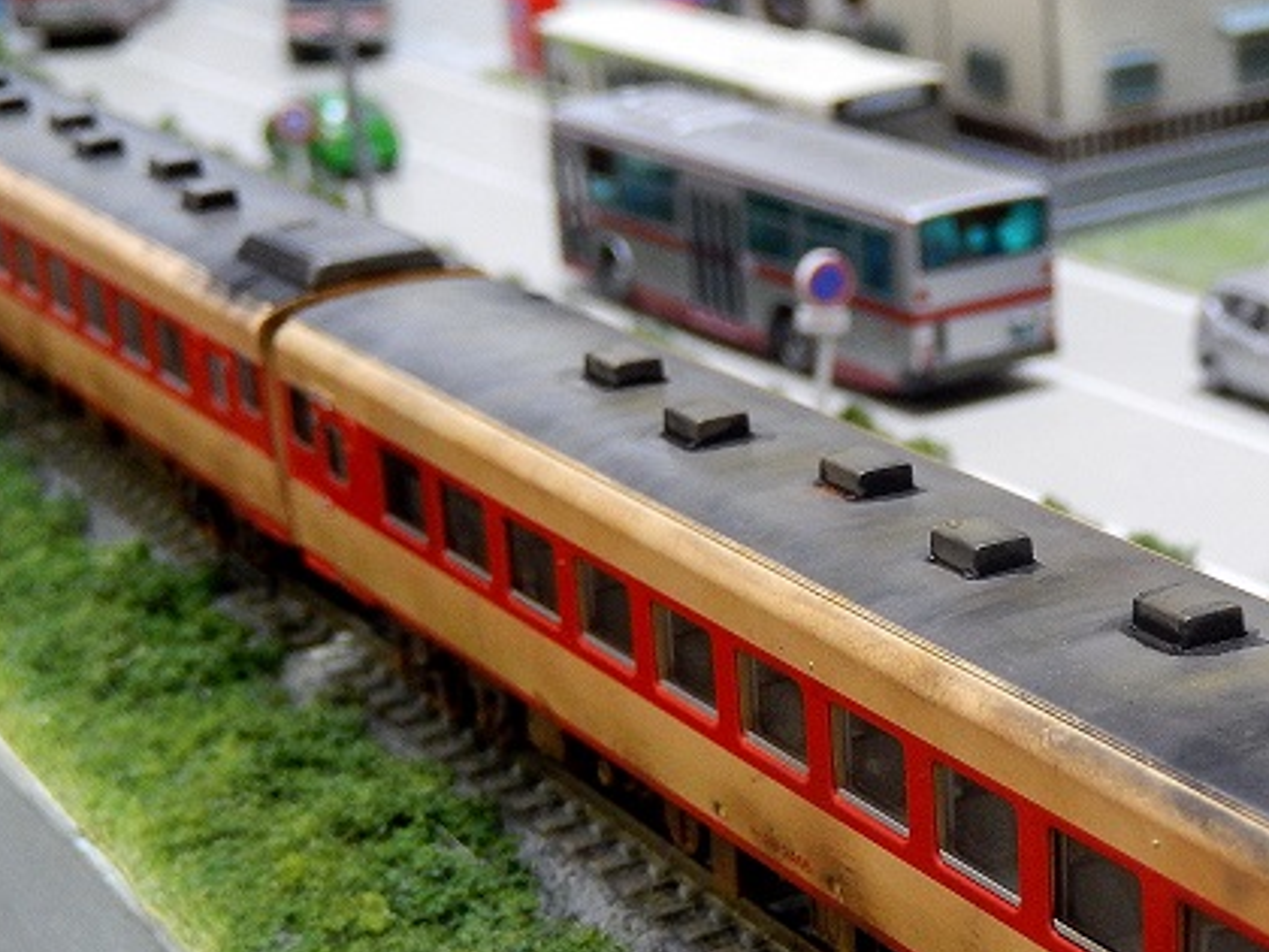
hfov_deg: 22.7
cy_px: 787
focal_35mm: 85
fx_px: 3116
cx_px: 1024
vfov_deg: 17.2
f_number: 4.5
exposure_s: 1/8
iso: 450
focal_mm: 9.2
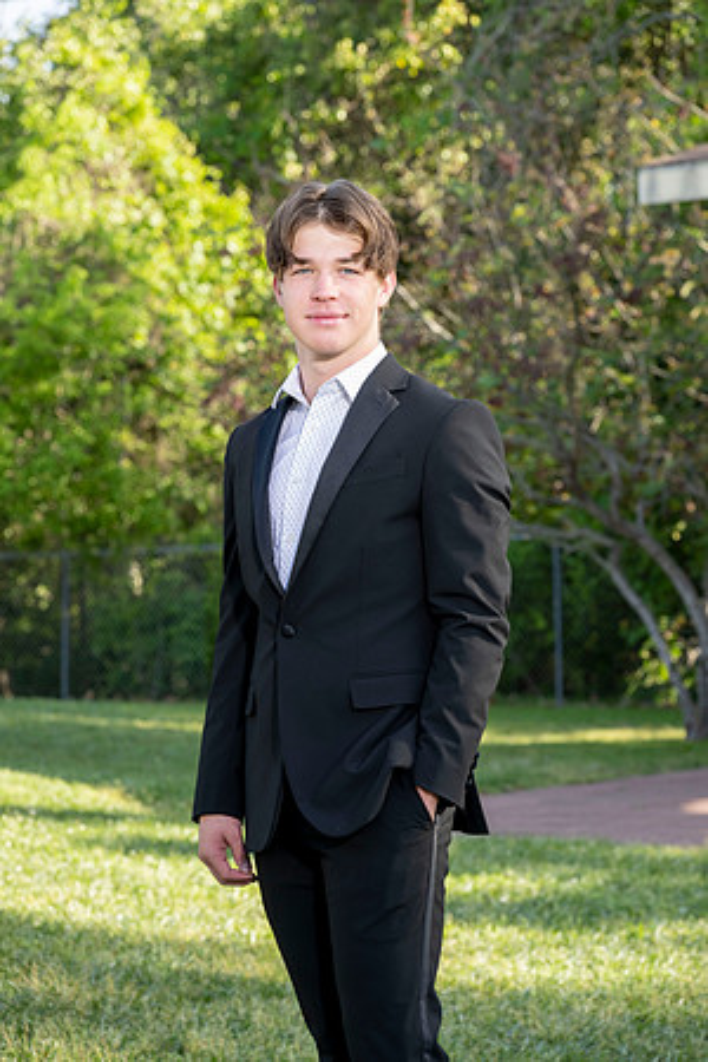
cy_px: 531
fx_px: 3540
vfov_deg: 17.1
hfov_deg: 11.4
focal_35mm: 120
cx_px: 354
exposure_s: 1/125
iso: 250
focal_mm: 120
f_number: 7.1
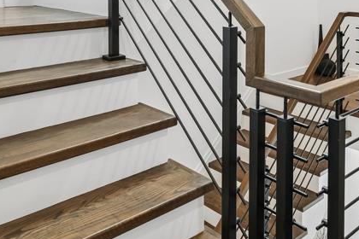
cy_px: -33
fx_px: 389
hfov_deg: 49.0
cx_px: 228
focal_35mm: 39
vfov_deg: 30.1
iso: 400
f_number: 8
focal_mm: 16
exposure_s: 1/10
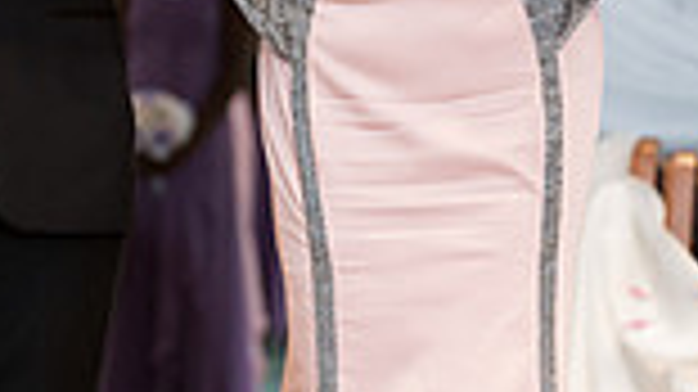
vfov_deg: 3.0
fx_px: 7584
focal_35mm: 410
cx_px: 108
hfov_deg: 5.3
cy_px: 63
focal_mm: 135
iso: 1600
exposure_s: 1/200
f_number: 4
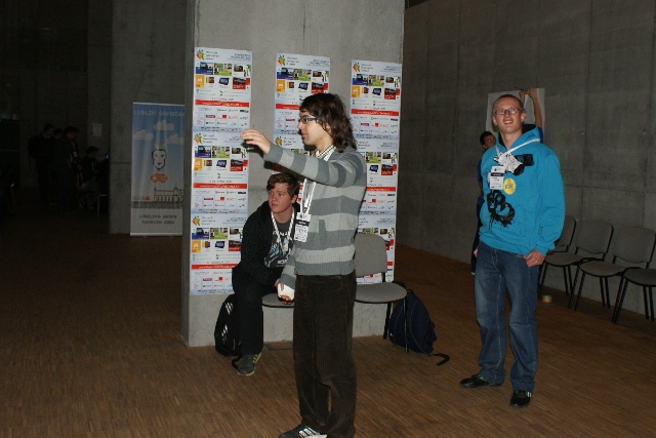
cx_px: 328
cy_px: 219
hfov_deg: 49.5
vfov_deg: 34.2
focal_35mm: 39
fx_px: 711
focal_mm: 26
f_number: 5.6
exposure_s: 1/60
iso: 400
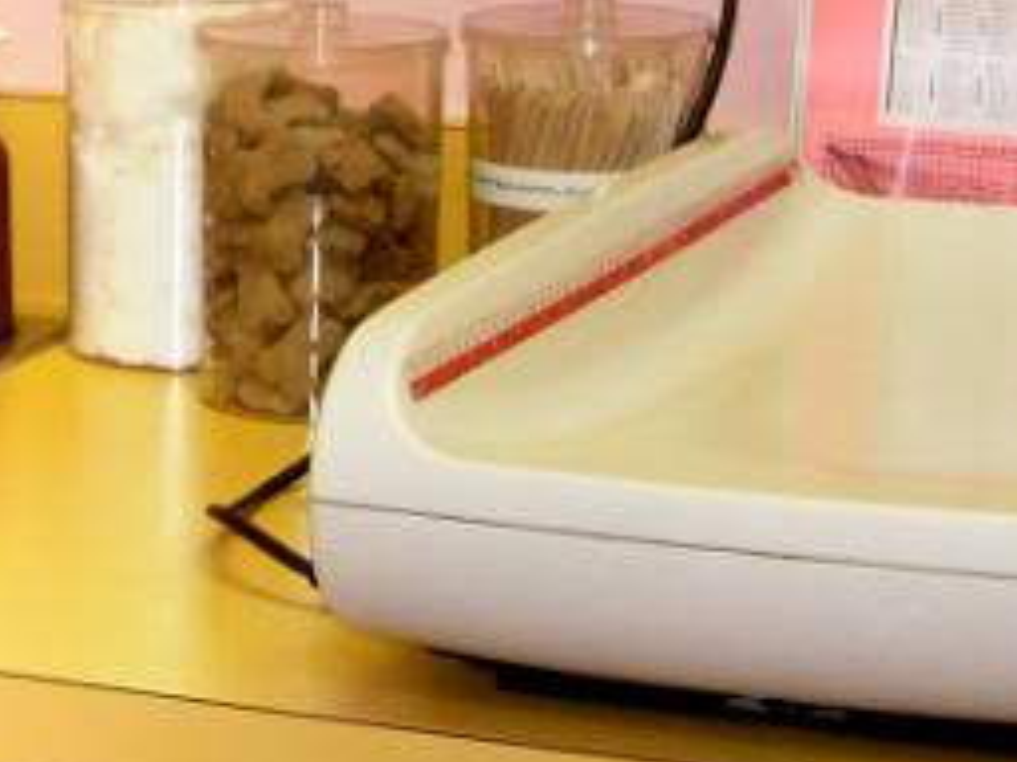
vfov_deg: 9.7
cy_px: -99
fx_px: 4466
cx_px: -520
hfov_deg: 12.4
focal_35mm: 152
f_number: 2.8
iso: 79
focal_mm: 7.8
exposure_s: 1/73.9
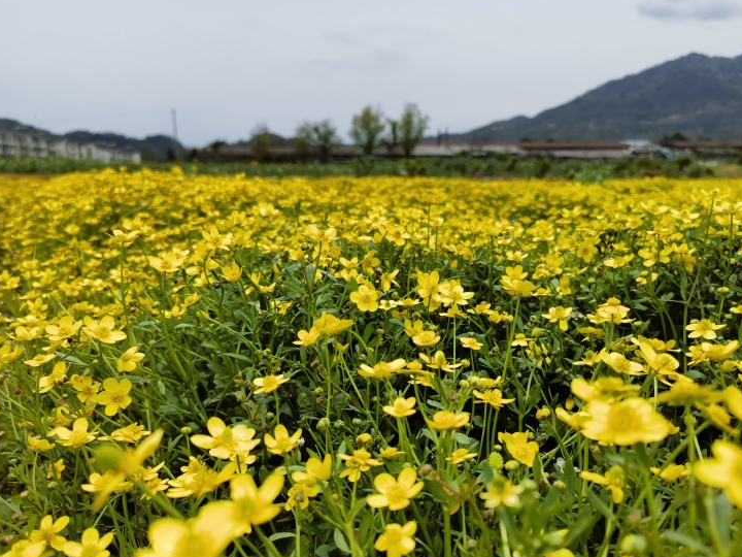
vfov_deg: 46.8
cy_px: 280
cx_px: 407
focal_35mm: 30
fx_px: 643
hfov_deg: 59.8
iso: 50
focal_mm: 6.67
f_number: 1.9
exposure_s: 1/5291
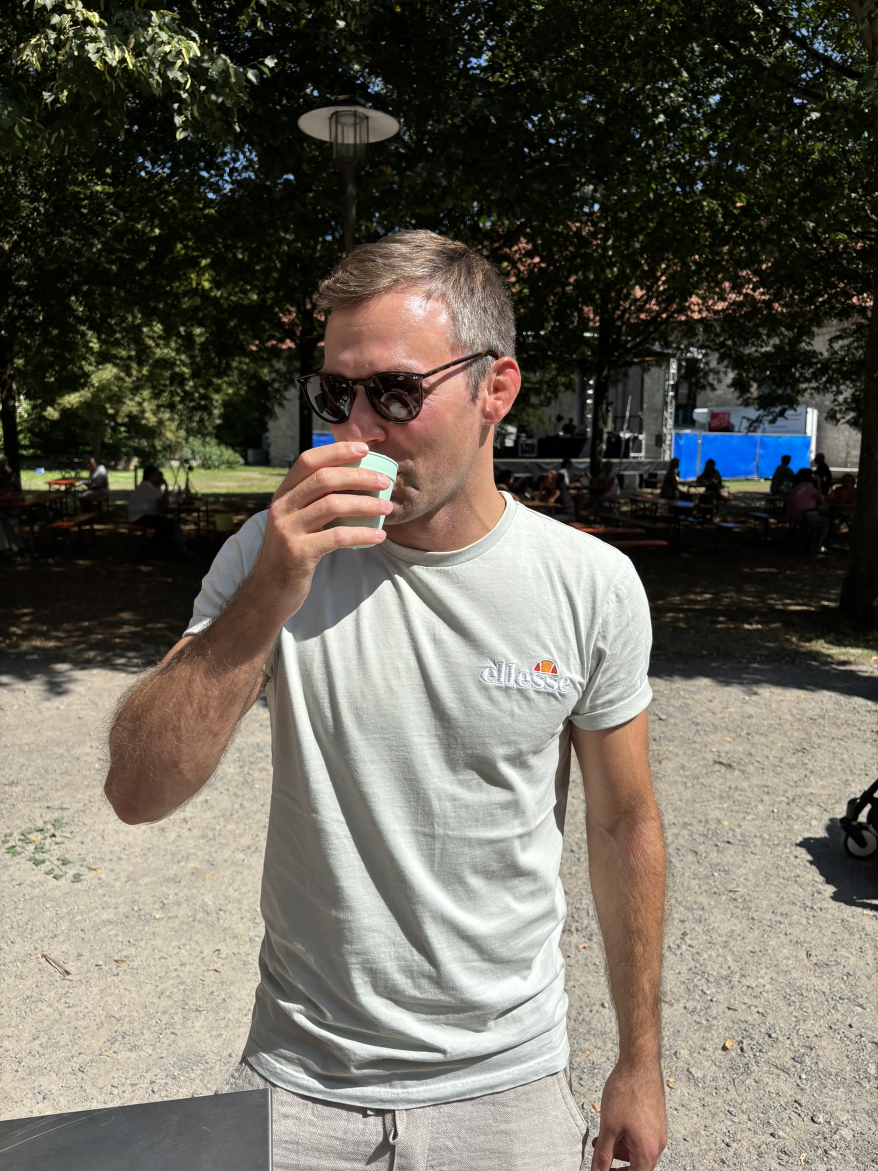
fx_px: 879
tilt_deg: -8.7
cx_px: 439
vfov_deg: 67.3
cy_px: 586
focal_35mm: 26
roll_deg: -0.7
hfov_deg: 53.1
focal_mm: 5.96
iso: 50
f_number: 1.6
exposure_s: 1/3311
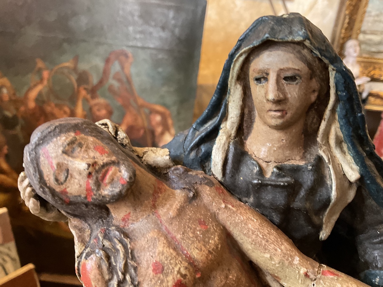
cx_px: 192
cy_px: 144
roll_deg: -5.8
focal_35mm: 29
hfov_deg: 61.7
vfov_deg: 48.2
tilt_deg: -22.5
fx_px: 321
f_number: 1.8
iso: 320
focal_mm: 3
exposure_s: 1/40
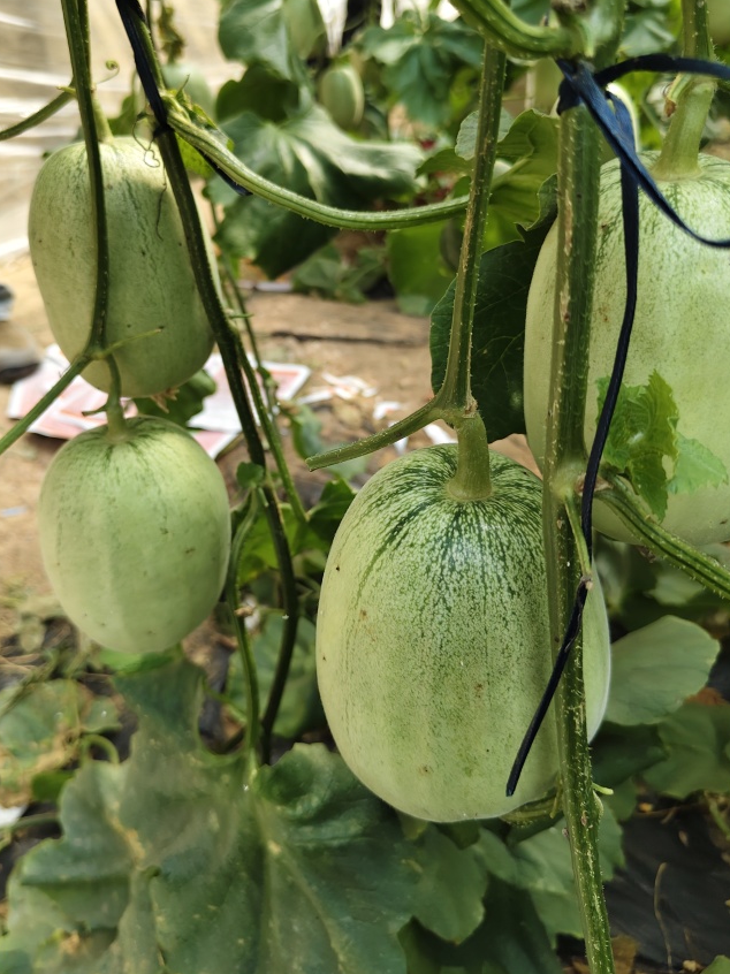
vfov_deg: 61.4
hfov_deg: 48.0
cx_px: 303
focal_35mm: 29
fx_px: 816
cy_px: 420
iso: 50
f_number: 1.88
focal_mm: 5.56
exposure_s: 1/269
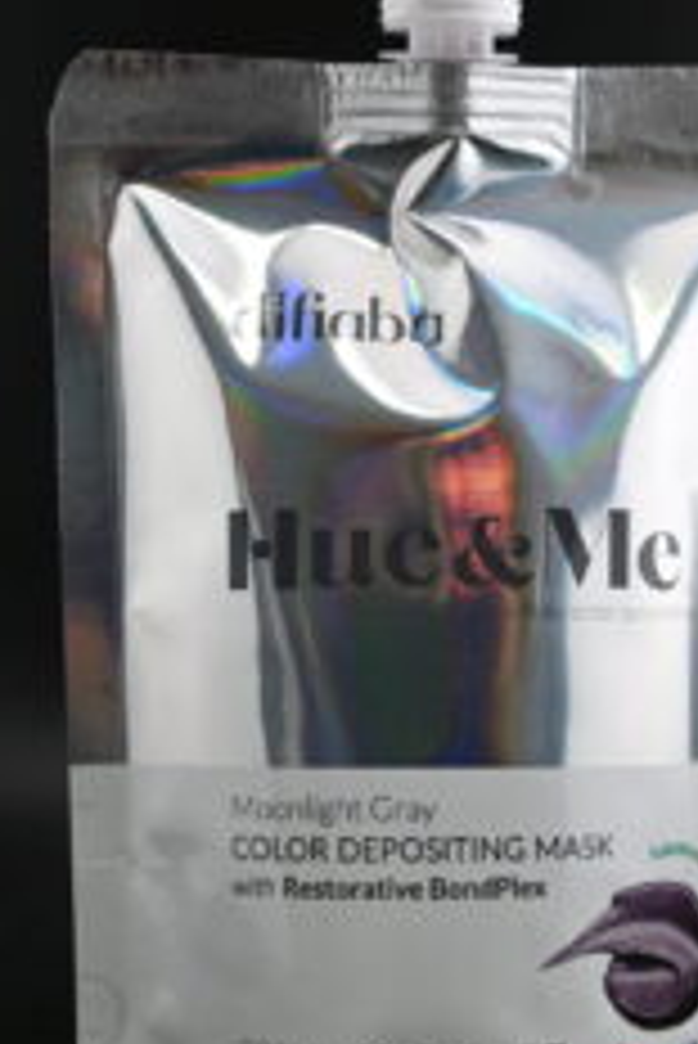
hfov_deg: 21.7
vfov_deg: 32.1
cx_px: 455
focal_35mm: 62
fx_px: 1814
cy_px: 500
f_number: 4
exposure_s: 1/30
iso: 110
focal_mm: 21.5
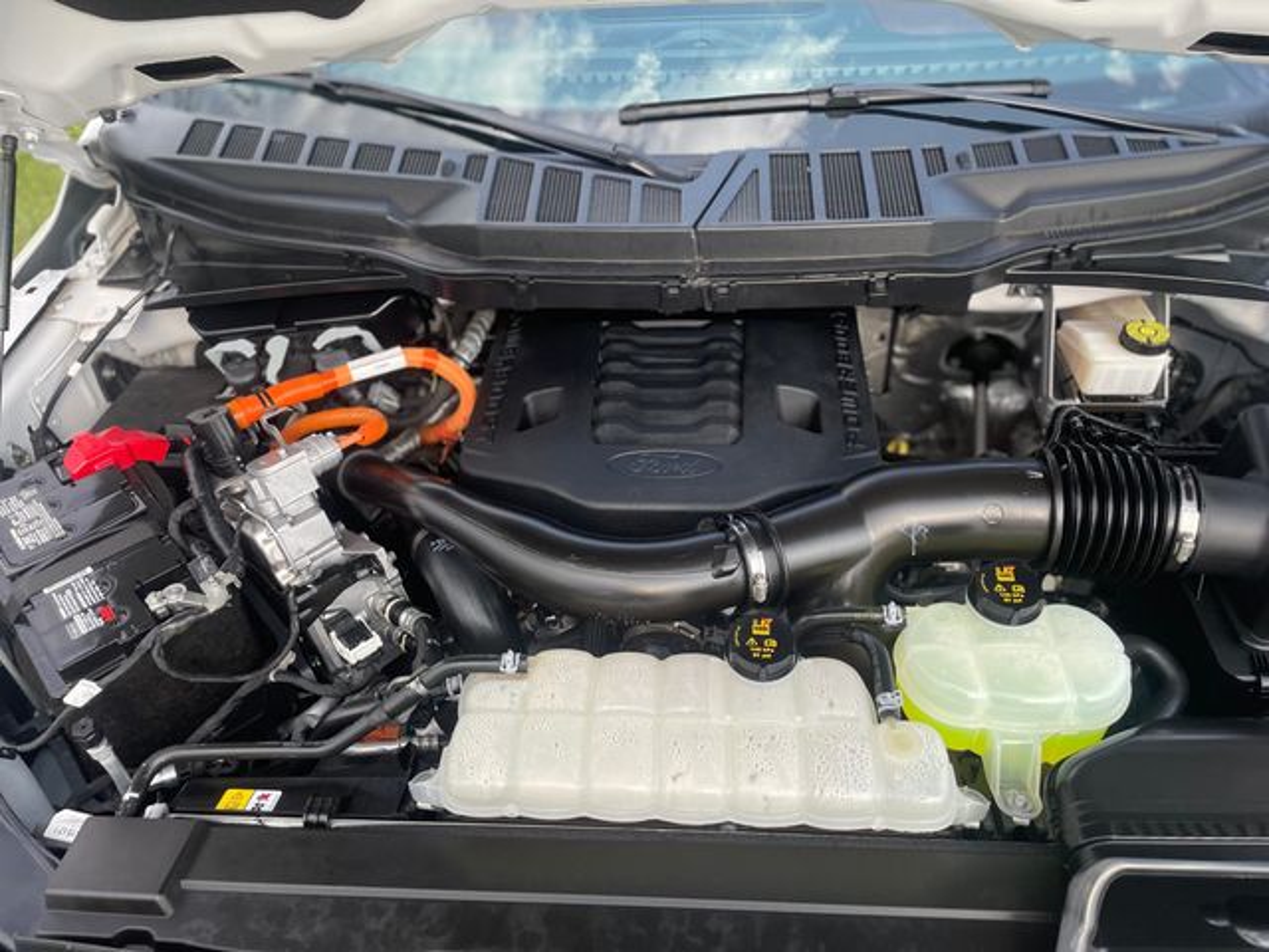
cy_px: 476
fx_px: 953
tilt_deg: -42.3
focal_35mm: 26
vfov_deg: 53.1
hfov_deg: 67.3
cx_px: 634
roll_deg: +0.8
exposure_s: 1/875
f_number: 1.6
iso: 50
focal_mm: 4.2
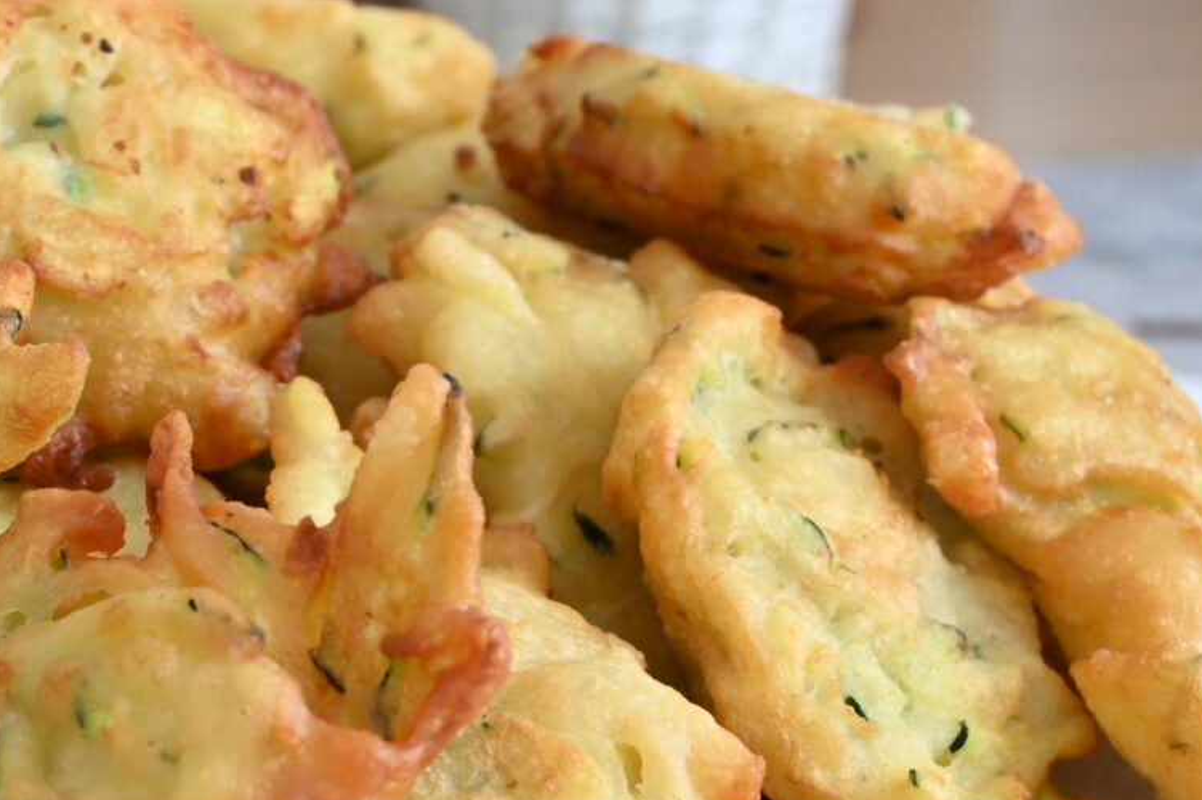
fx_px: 2803
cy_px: 534
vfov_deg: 16.2
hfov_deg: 23.6
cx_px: 122
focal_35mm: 84
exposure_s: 1/4
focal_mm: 27.5
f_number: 5.6
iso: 200
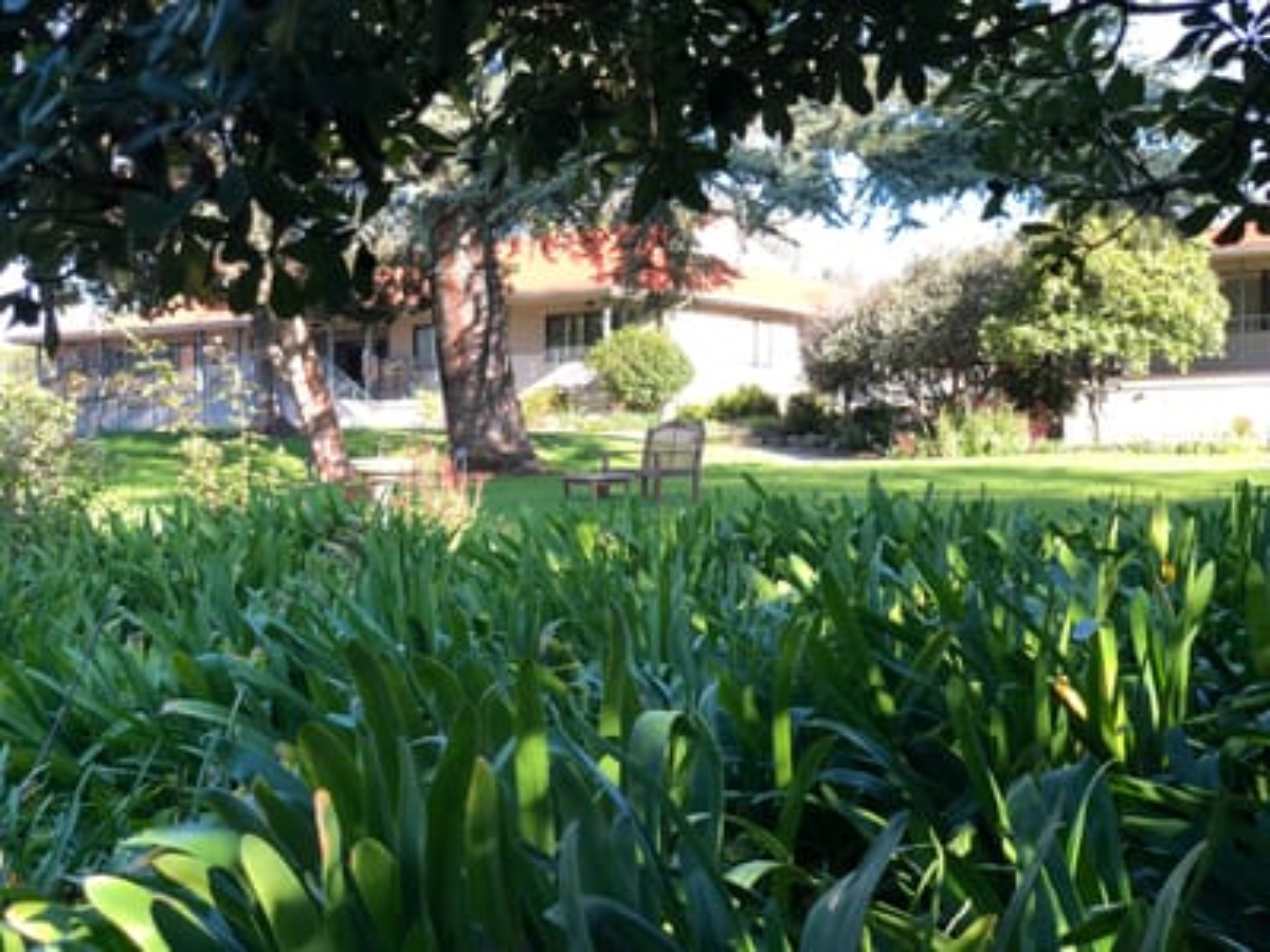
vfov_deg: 28.0
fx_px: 1908
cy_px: 476
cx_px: 635
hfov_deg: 36.8
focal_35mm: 52
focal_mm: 6
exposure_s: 1/60
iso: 16
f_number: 2.4
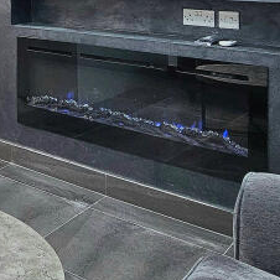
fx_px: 476
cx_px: -114
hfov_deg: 26.2
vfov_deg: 29.4
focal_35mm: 52
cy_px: -31
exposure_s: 1/63.3
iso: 64
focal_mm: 2.2
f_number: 2.2
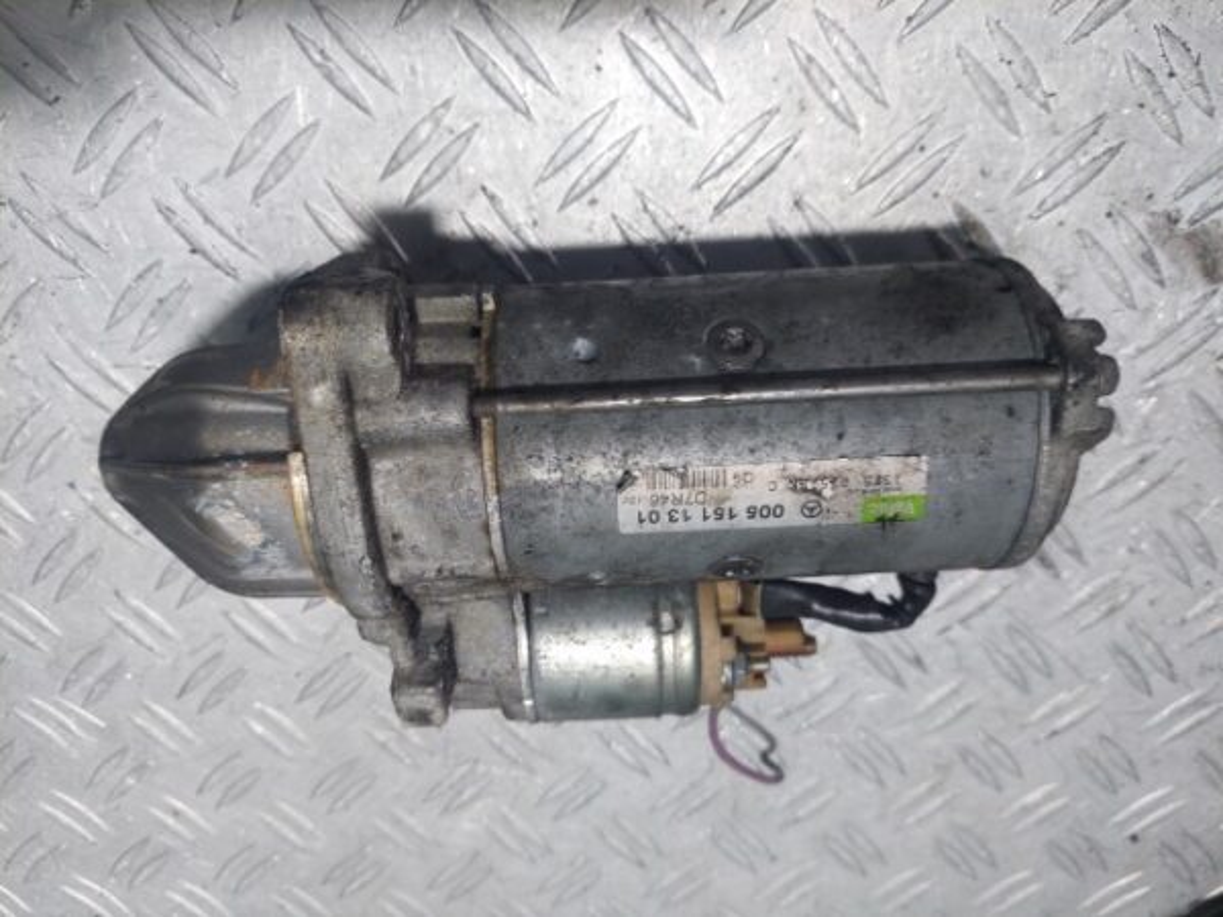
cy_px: 458
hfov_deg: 69.4
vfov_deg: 54.9
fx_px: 883
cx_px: 612
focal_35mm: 25
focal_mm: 5.23
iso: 50
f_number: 1.8
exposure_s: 1/100
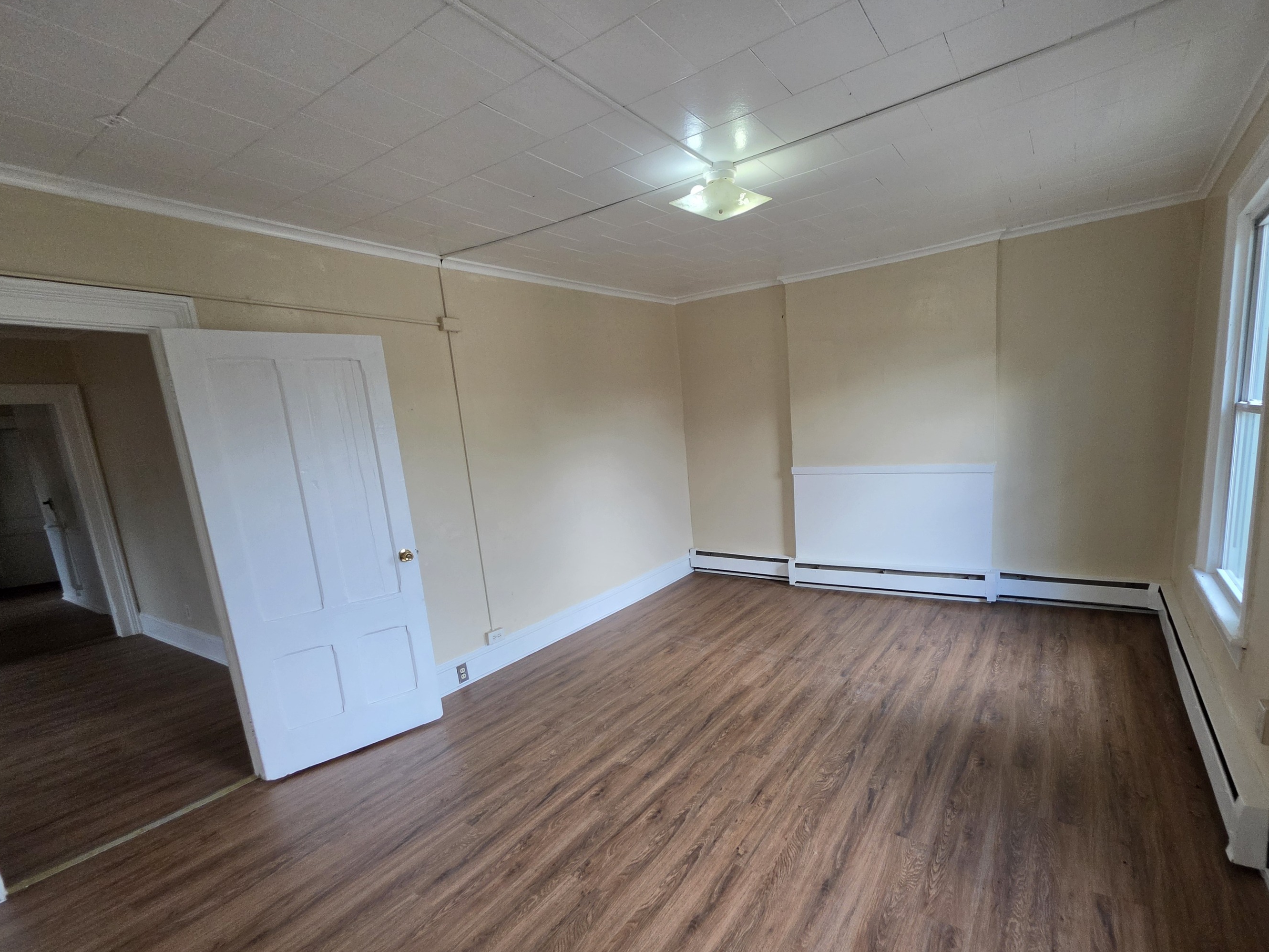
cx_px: 703
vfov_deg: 81.5
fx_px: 550
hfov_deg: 97.8
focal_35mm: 15
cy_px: 528
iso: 125
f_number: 1.9
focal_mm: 2.2
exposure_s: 1/120
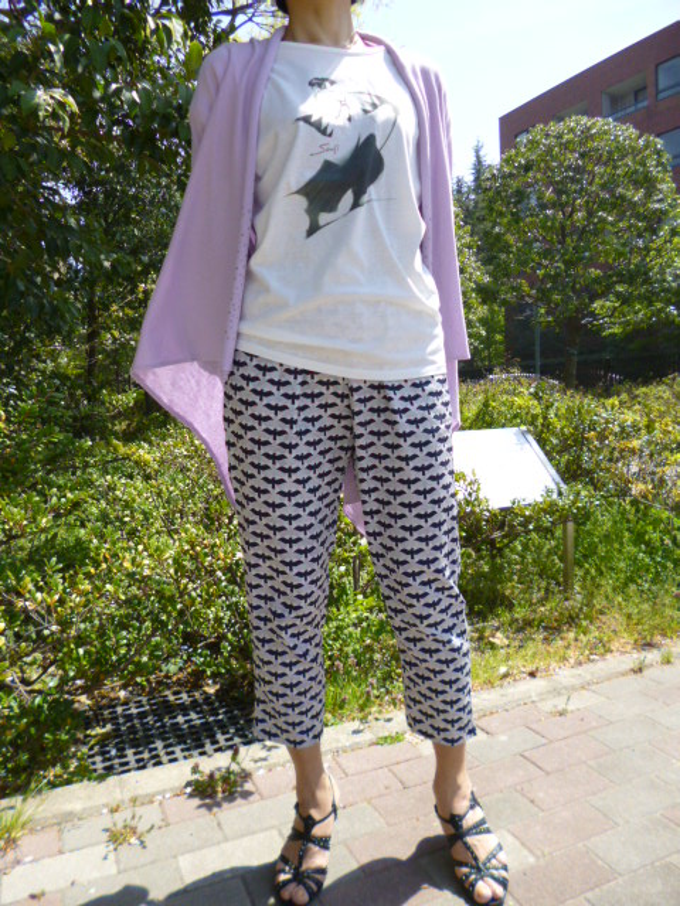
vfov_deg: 71.6
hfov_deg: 56.8
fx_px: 629
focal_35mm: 24
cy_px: 453
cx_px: 340
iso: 100
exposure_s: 1/640
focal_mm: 4.3
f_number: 2.5
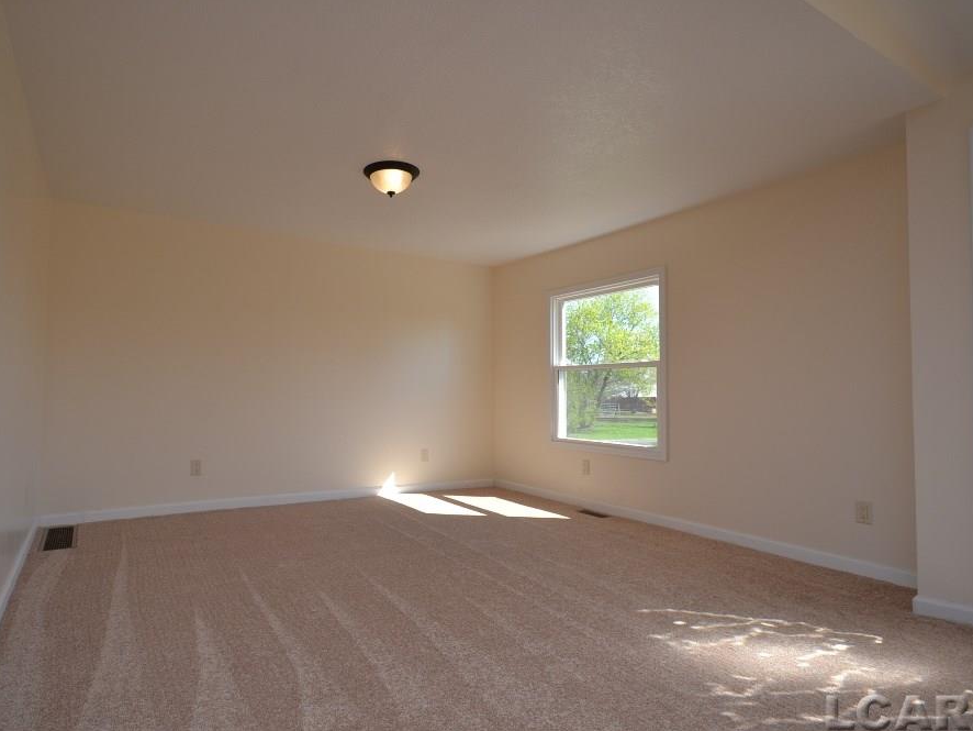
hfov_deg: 81.3
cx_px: 418
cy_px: 371
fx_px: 562
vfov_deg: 66.0
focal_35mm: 20
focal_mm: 12
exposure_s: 1/125
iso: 200
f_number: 5.6
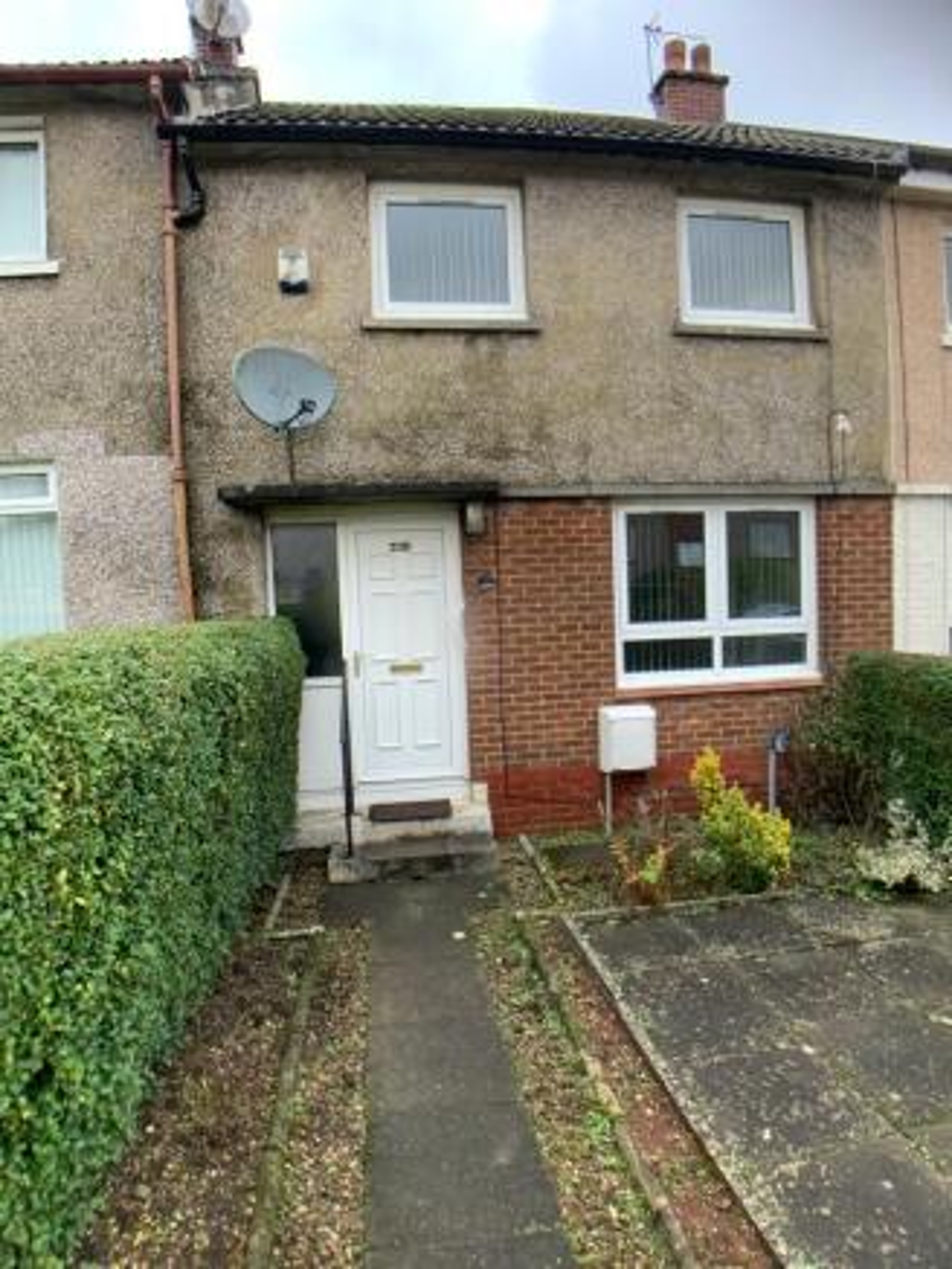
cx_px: 476
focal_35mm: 29
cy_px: 634
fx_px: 1063
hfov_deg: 48.2
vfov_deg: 61.6
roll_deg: +3.7
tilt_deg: -5.1
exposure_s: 1/77
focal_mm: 3
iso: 64
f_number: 1.8
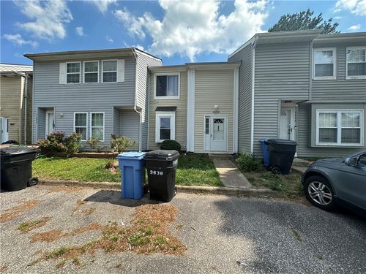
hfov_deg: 102.1
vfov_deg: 85.7
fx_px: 148
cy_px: 137
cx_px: 183
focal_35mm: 14
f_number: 2.2
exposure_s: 1/997
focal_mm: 2.22
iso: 40
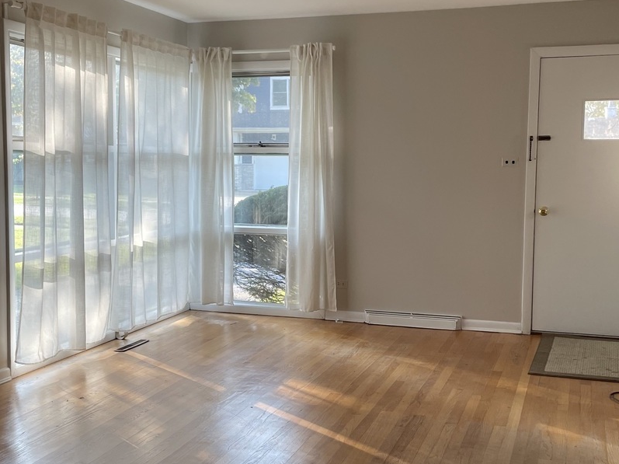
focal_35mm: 47
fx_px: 840
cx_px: 285
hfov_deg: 40.4
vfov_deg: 30.9
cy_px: 242
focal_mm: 4.2
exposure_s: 1/120
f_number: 1.6
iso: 50
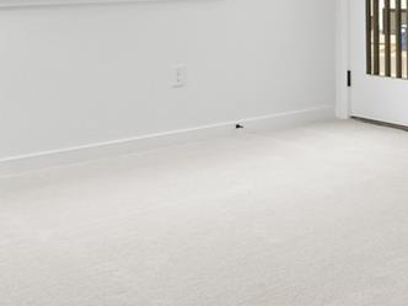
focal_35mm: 74
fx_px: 872
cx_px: 433
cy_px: -42
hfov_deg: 24.8
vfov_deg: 19.0
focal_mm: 16
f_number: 8
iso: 160
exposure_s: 1/30
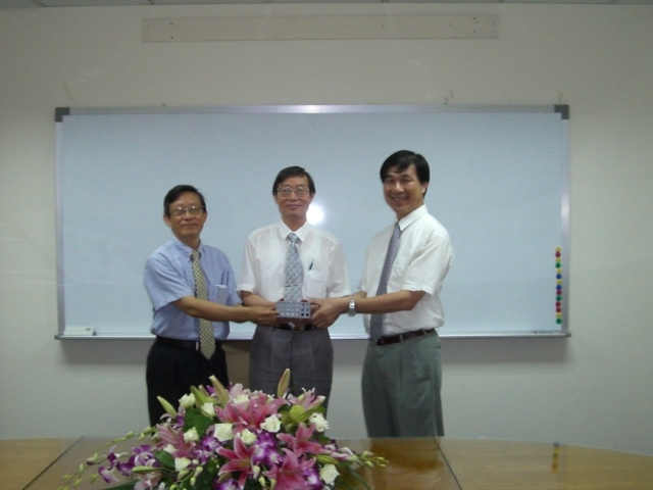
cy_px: 245
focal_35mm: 46
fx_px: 868
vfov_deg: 31.5
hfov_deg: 41.2
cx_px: 326
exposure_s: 1/160
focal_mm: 9.6
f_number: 3.1
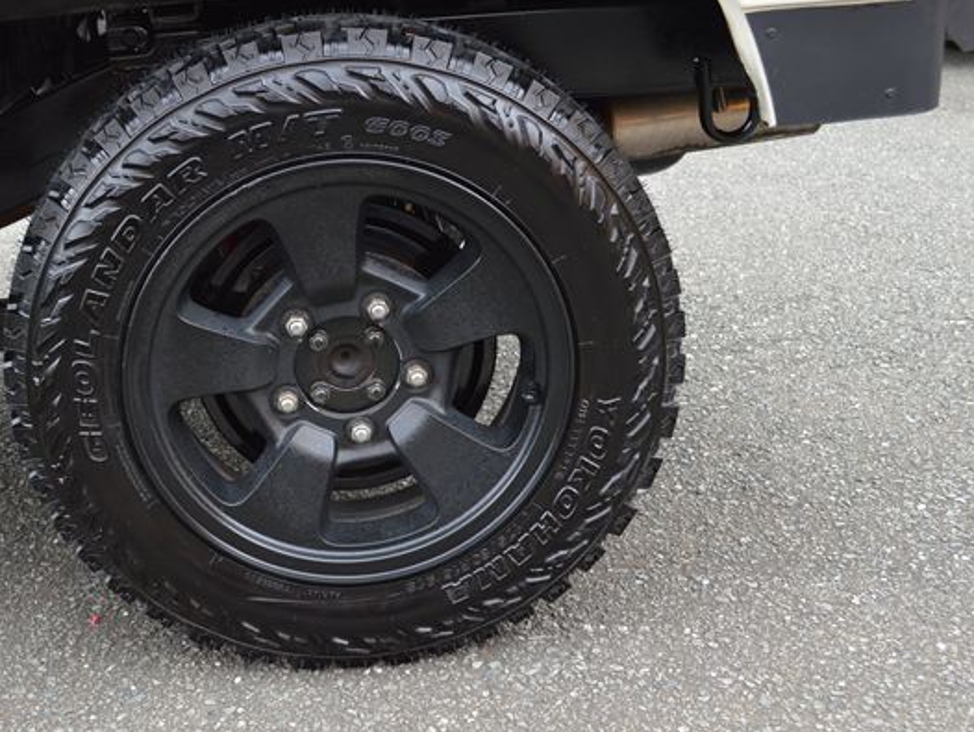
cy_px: 370
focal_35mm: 46
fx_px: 1295
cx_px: 352
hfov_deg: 40.9
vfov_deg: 31.5
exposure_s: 1/100
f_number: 5
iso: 400
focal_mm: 24
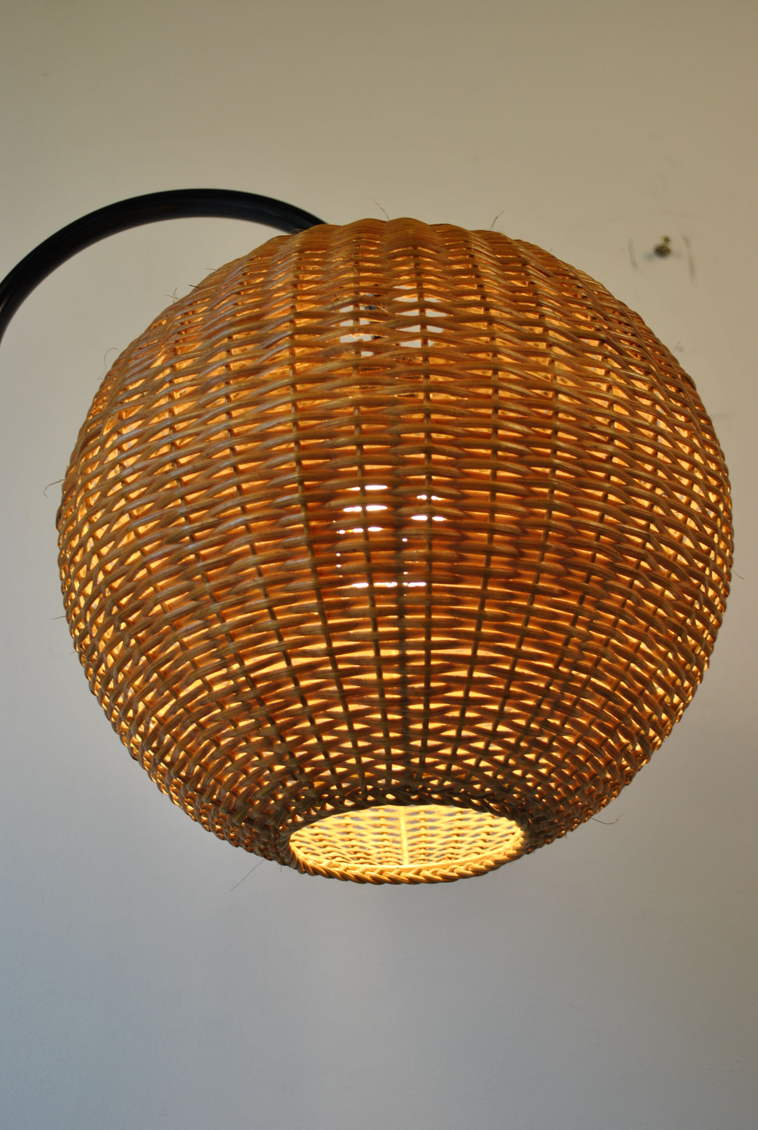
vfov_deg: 49.5
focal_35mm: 39
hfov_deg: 34.4
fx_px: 1226
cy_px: 565
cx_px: 379
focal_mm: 26
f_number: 4.5
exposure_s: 1/50
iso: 200
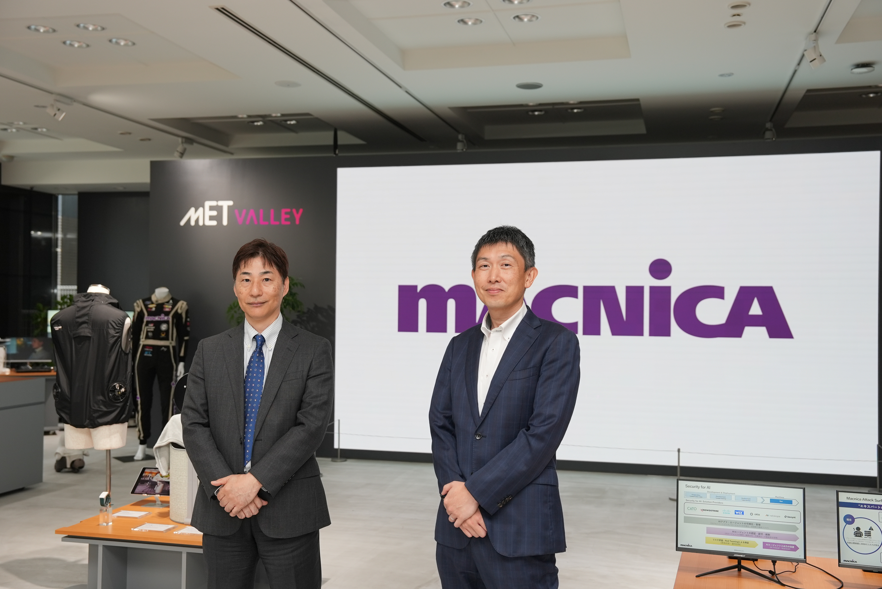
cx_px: 441
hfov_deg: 50.7
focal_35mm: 38
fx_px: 931
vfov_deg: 35.1
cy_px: 294
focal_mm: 38
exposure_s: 1/160
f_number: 4
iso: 500
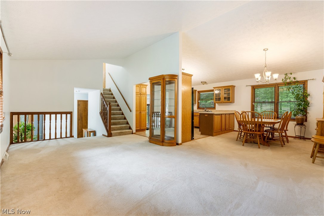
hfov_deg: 96.7
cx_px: 162
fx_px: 144
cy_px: 108
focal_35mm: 16
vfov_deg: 73.7
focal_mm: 16
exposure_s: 1/5
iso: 400
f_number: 2.8
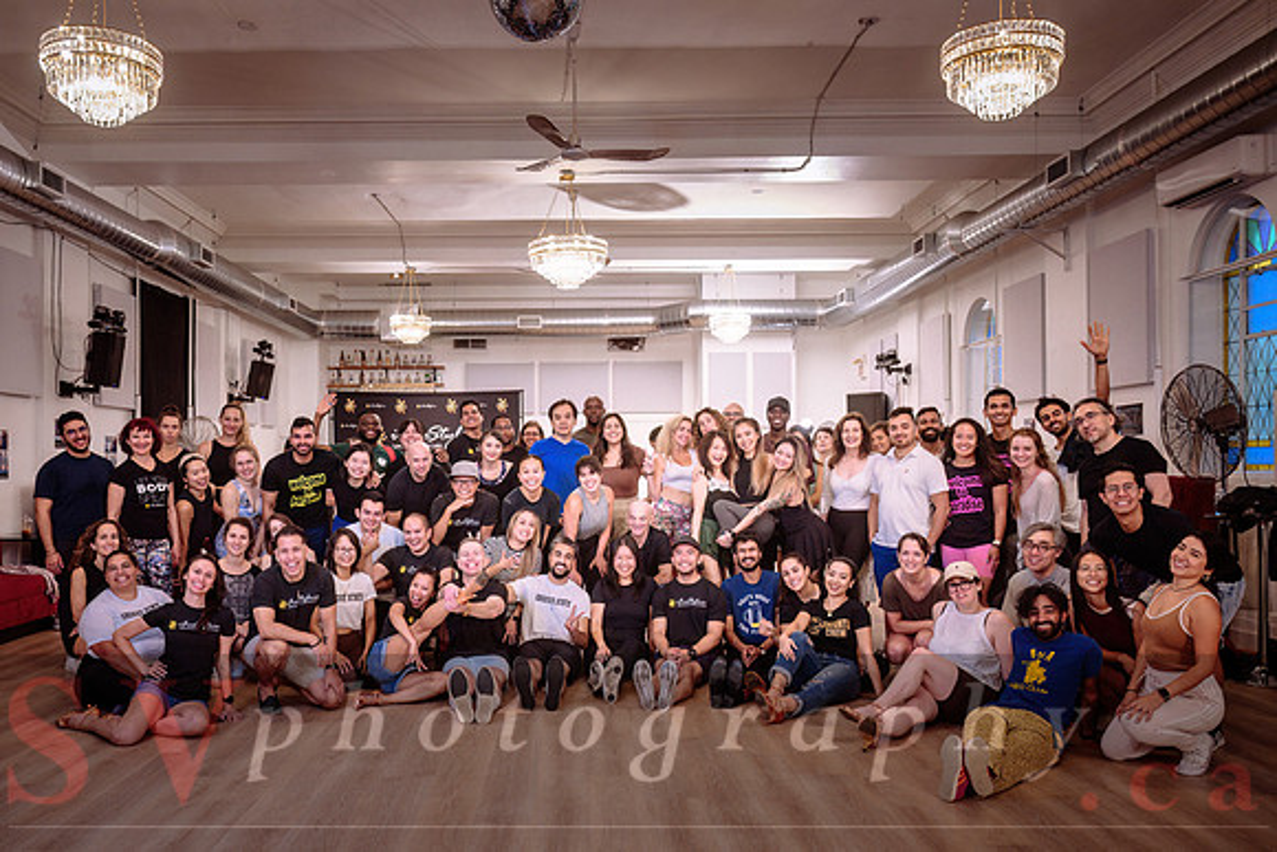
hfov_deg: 63.0
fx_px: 1038
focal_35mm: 29
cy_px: 471
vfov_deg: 44.6
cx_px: 565
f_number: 4.5
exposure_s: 1/60
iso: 1250
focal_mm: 26
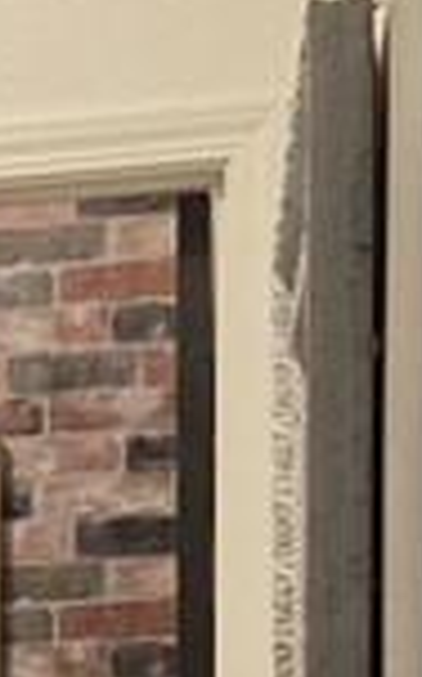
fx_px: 3229
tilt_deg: -5.1
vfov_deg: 11.3
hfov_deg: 6.9
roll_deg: +1.9
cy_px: 1116
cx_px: -741
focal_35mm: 175
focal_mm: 4.25
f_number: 1.8
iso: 160
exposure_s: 1/60
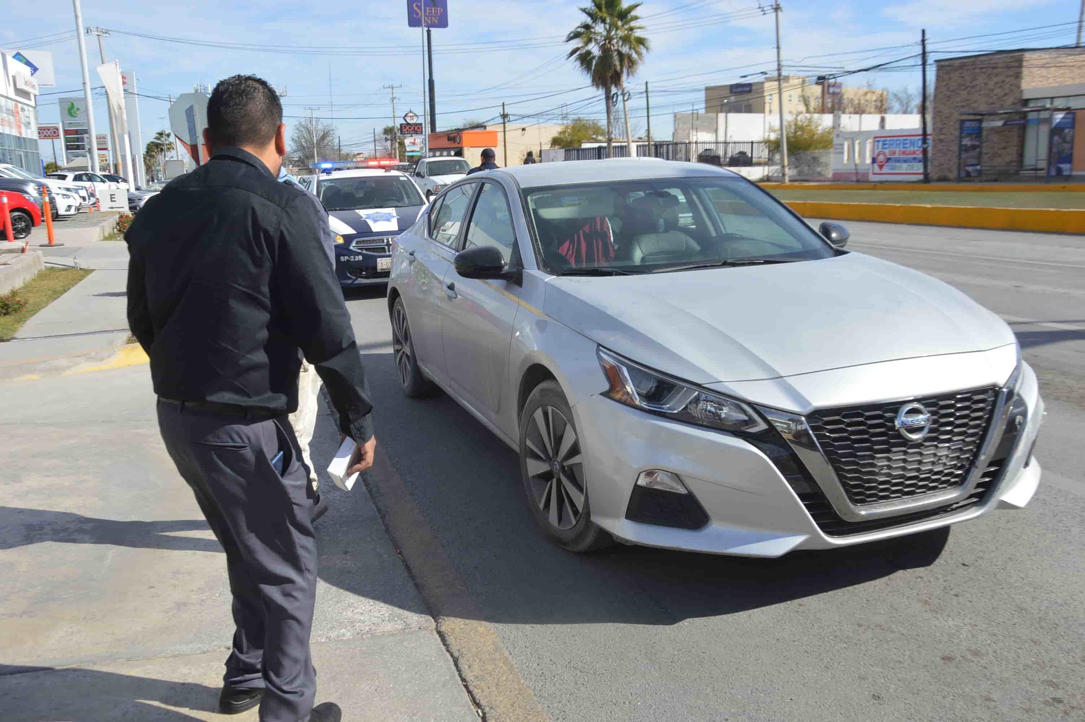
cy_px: 361
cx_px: 542
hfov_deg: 59.5
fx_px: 949
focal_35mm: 32
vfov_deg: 41.6
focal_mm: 21
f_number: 8
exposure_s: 1/250
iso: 100
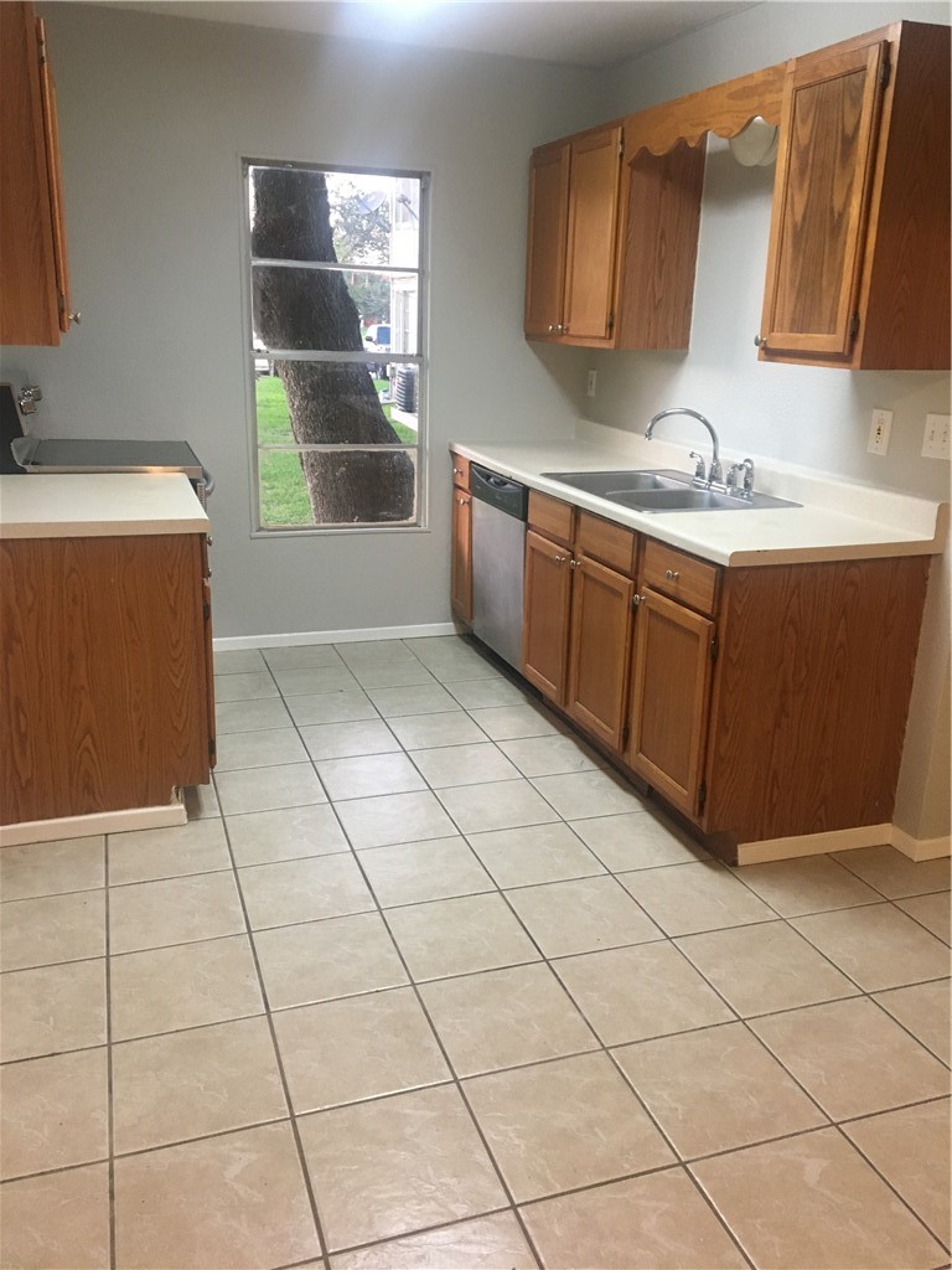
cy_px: 635
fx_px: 1063
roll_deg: +0.0
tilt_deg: -17.4
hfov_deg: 48.2
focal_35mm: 29
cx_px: 476
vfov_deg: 61.7
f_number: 2.2
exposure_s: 1/30
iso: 125
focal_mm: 4.15
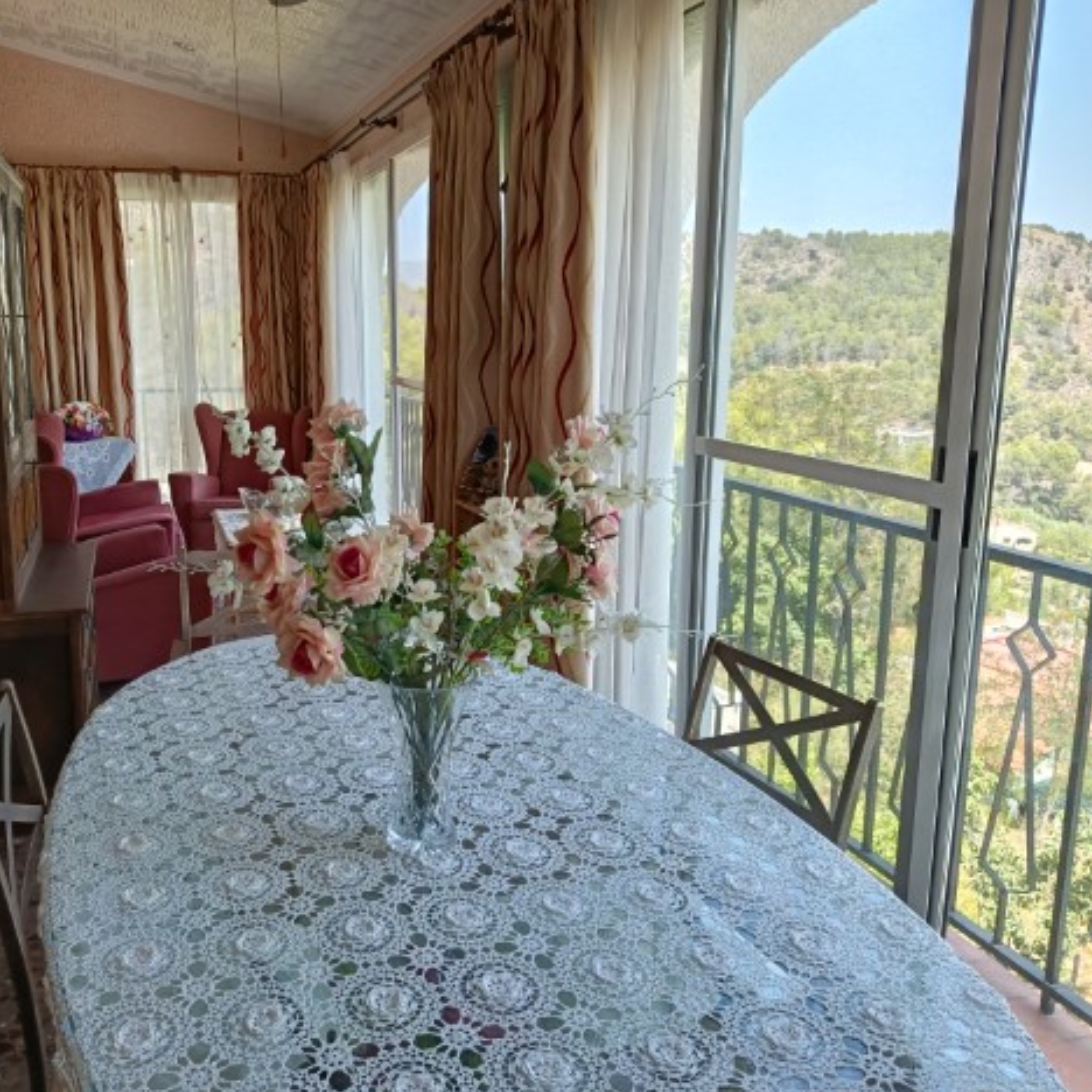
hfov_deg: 55.1
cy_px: 537
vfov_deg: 55.6
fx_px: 1035
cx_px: 418
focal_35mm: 29
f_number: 1.7
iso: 87
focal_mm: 5.24
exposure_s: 1/100
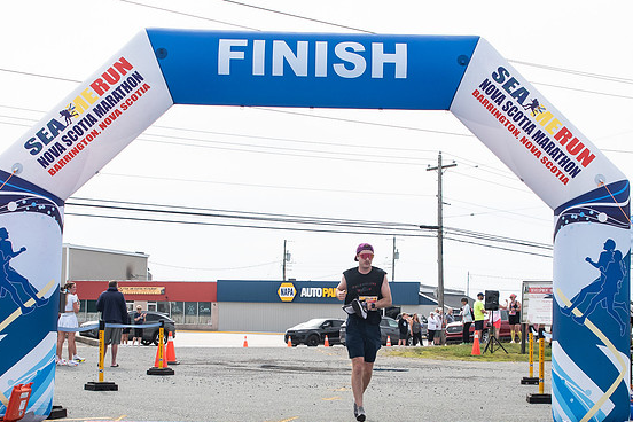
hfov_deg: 31.4
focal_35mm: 64
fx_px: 1125
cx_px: 348
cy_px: 289
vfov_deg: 21.1
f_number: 4
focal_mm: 31
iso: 800
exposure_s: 1/3200
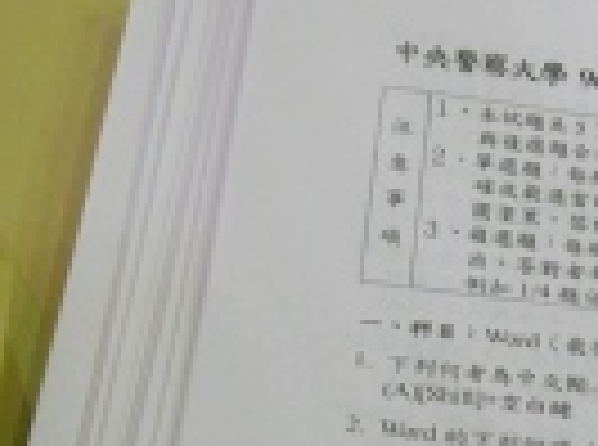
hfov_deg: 15.1
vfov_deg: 11.2
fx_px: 2257
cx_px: 398
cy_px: 383
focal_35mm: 131
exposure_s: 1/24.4
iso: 100
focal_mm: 6
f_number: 2.9
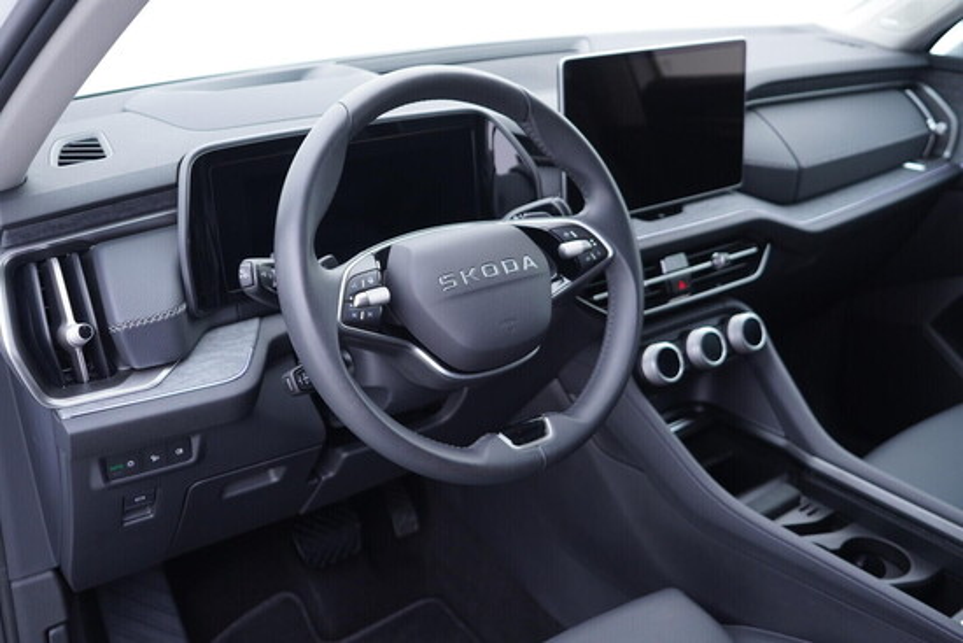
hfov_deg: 53.1
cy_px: 322
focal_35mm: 36
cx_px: 482
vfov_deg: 36.9
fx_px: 963
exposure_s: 1/40
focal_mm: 24
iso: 320
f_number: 2.8
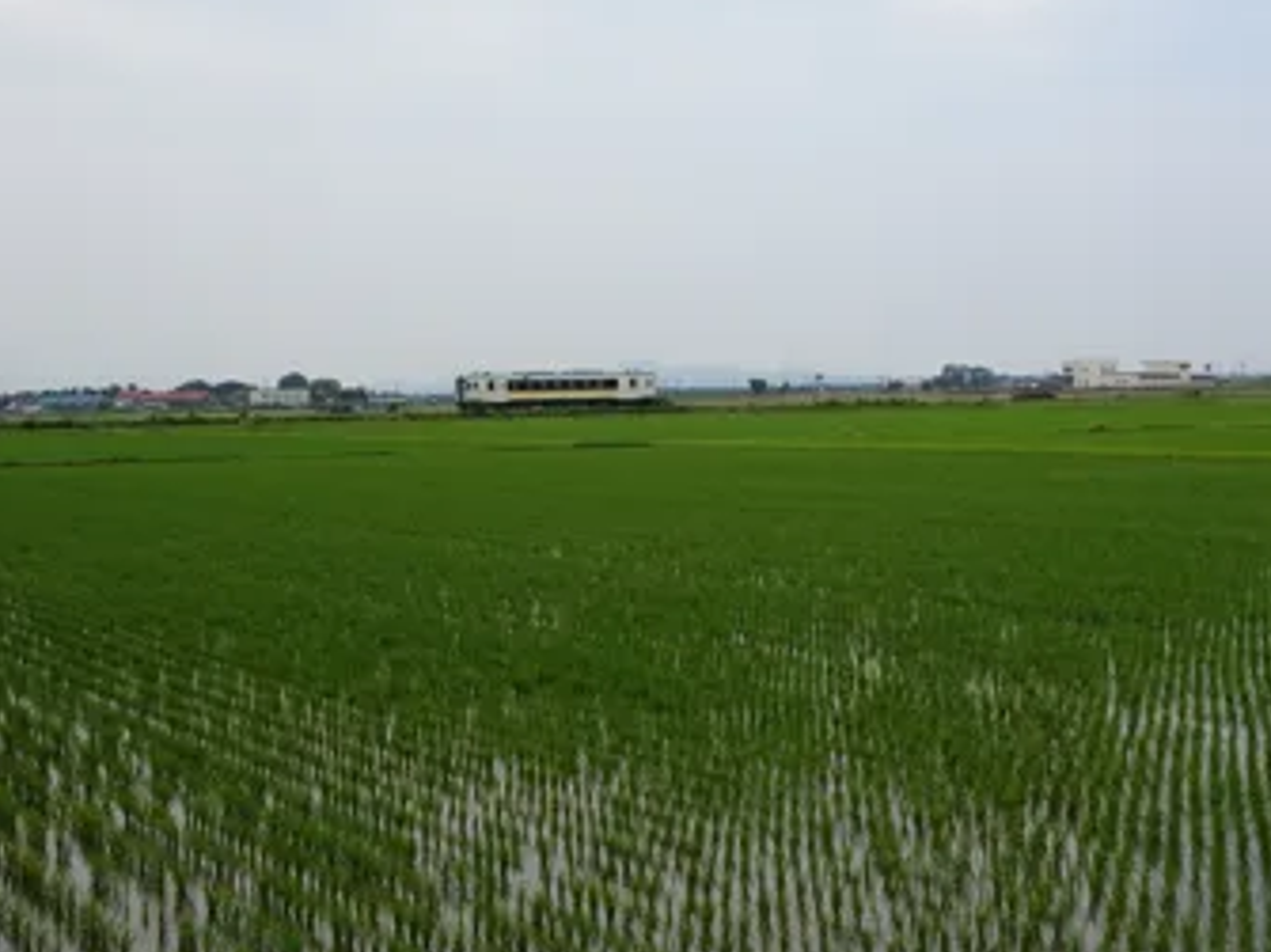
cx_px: 755
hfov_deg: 30.7
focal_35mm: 63
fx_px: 2312
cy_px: 284
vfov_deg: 23.1
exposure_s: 1/640
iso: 80
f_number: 4.5
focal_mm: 7.58
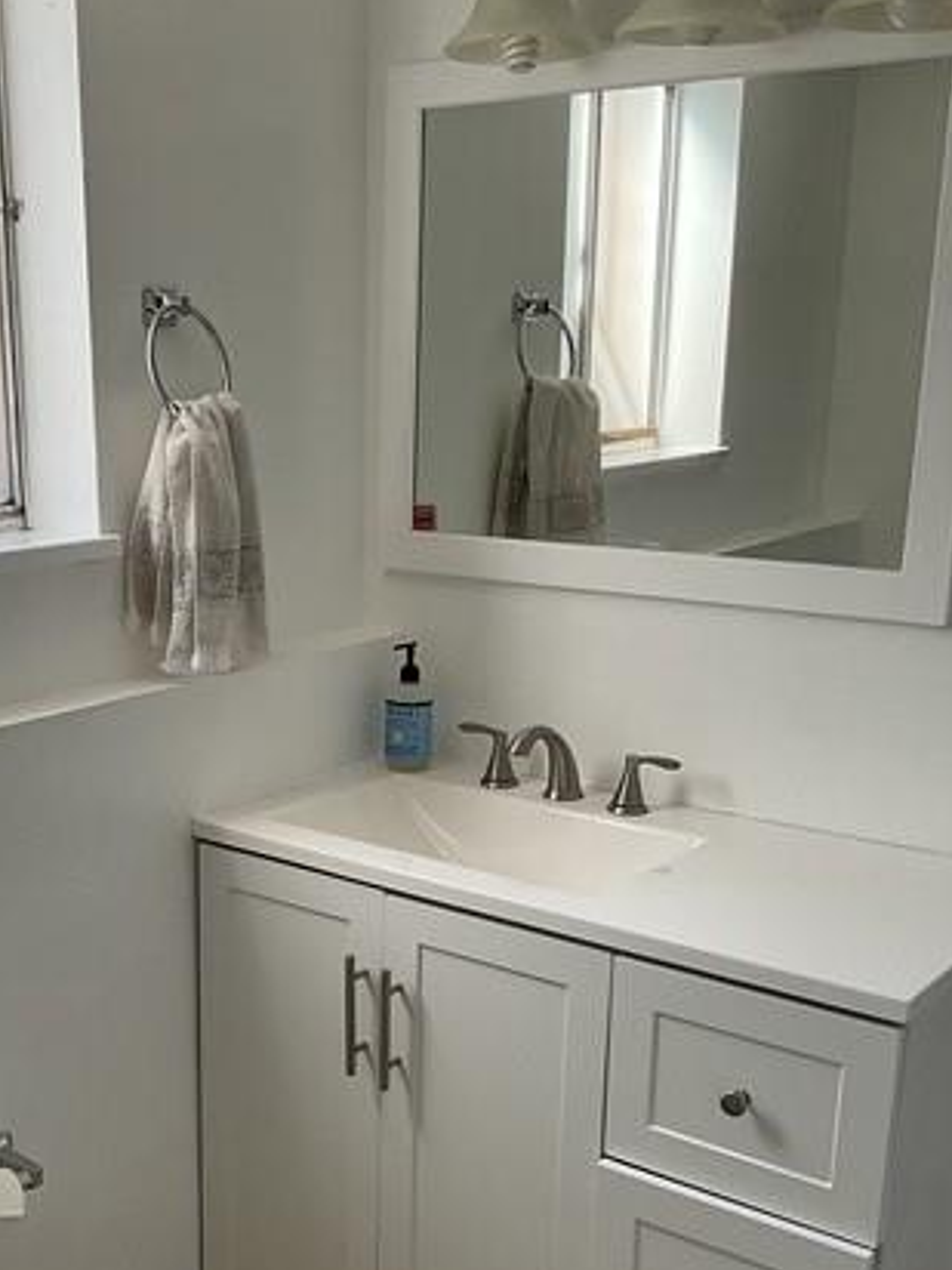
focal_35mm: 45
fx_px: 1650
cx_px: 265
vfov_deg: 41.6
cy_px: 823
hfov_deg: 31.7
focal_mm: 3
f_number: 1.8
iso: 32
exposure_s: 1/163
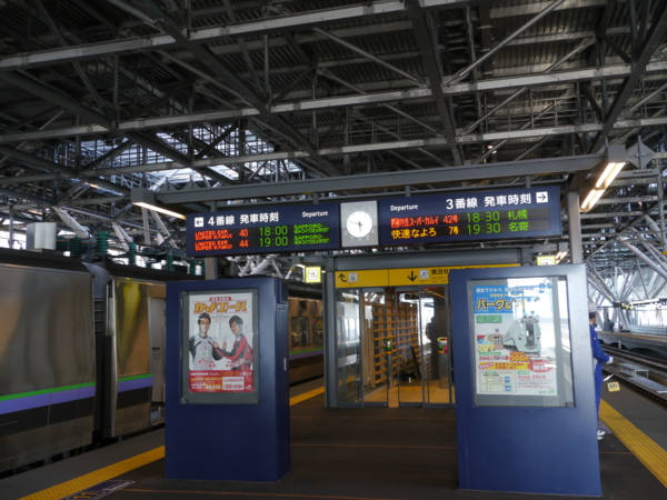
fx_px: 694
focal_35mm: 36
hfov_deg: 51.4
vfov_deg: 39.7
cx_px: 334
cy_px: 250
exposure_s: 1/40
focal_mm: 18
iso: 400
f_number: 4.3
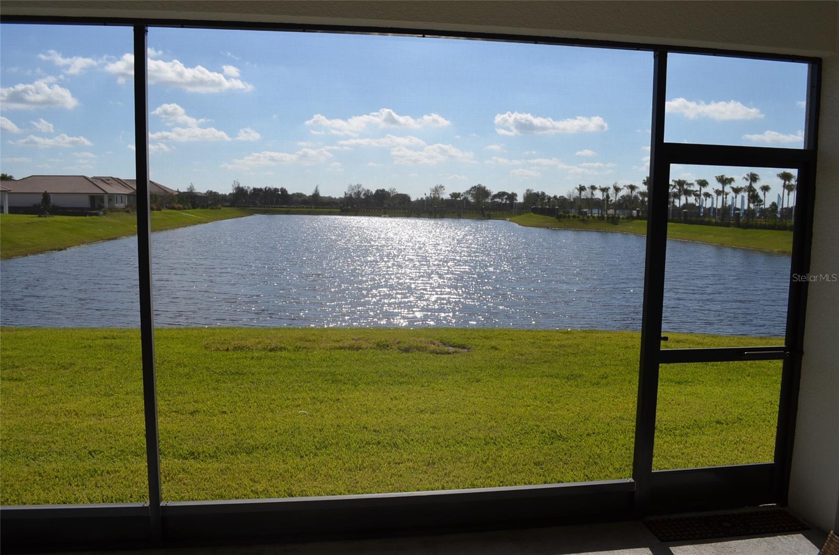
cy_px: 278
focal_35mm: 27
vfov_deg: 47.7
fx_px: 628
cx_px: 420
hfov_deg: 67.5
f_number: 9
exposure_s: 1/320
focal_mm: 18
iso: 100
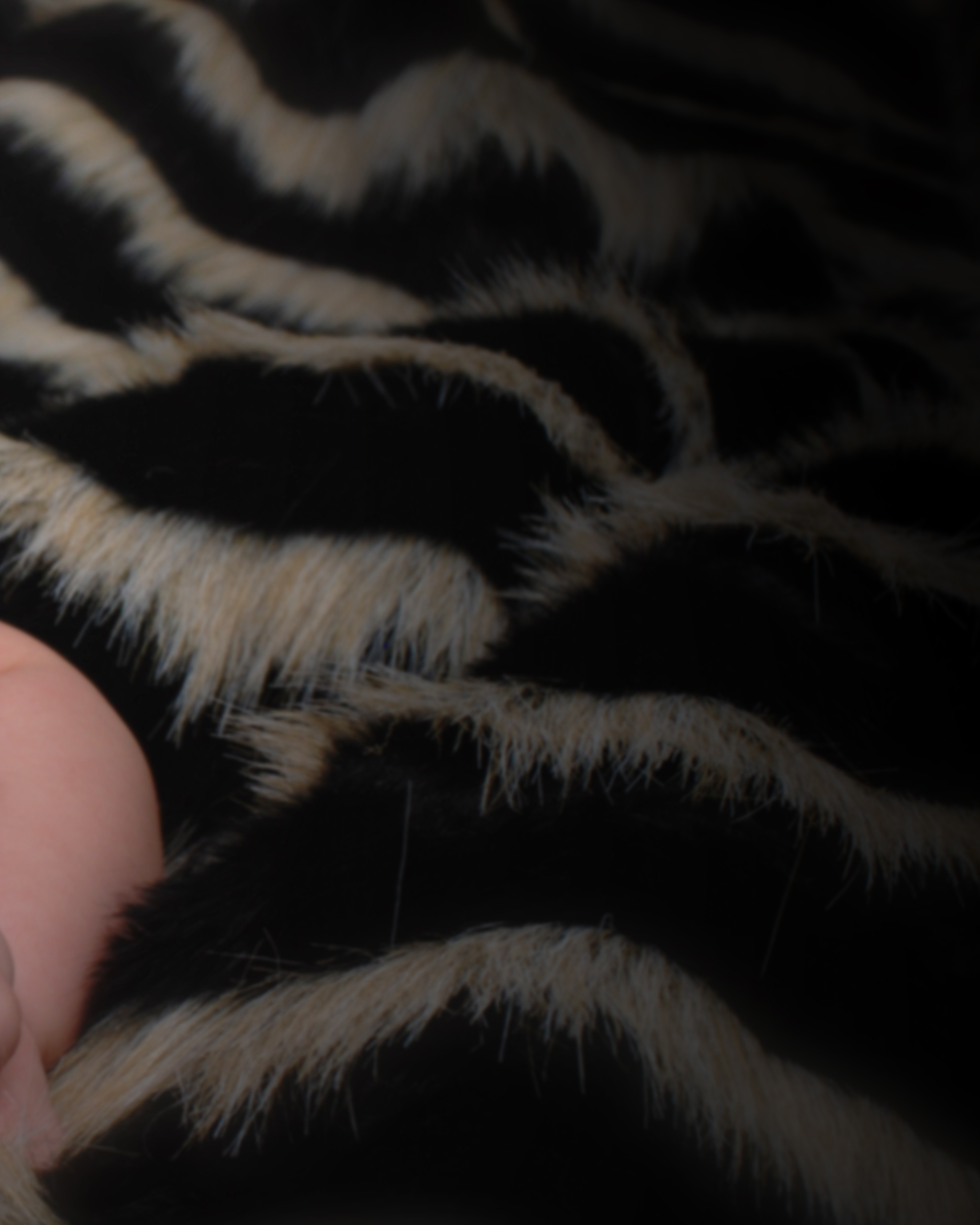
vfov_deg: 23.0
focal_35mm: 83
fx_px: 3009
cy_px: 585
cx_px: -303
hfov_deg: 17.3
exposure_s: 1/40
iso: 125
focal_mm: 28
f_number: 10
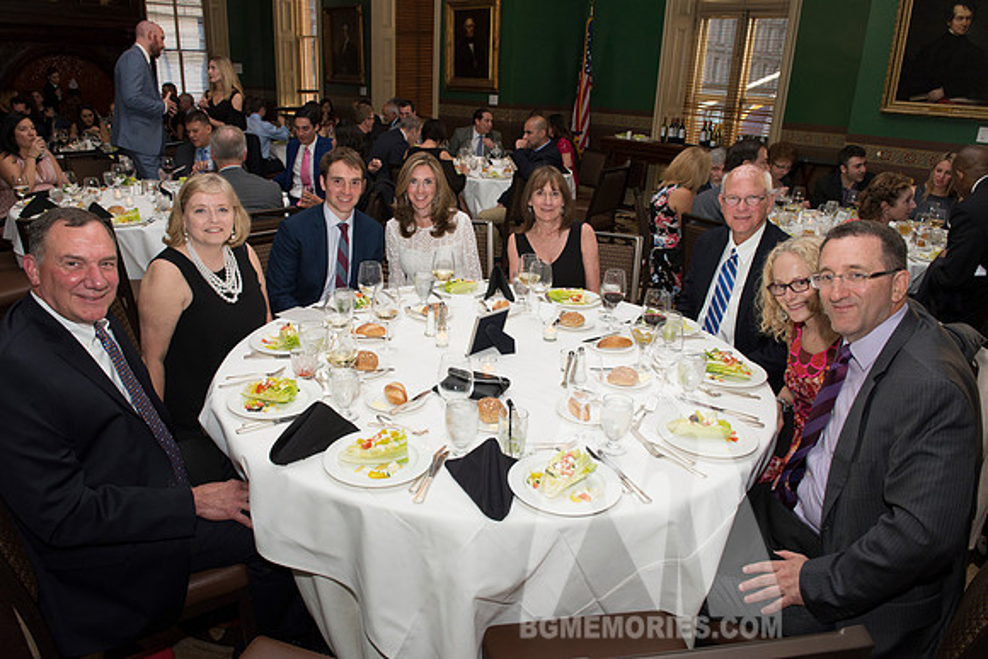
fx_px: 659
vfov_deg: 53.2
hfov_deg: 73.7
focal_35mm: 24
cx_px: 494
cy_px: 330
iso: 1600
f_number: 8
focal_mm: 24
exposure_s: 1/100
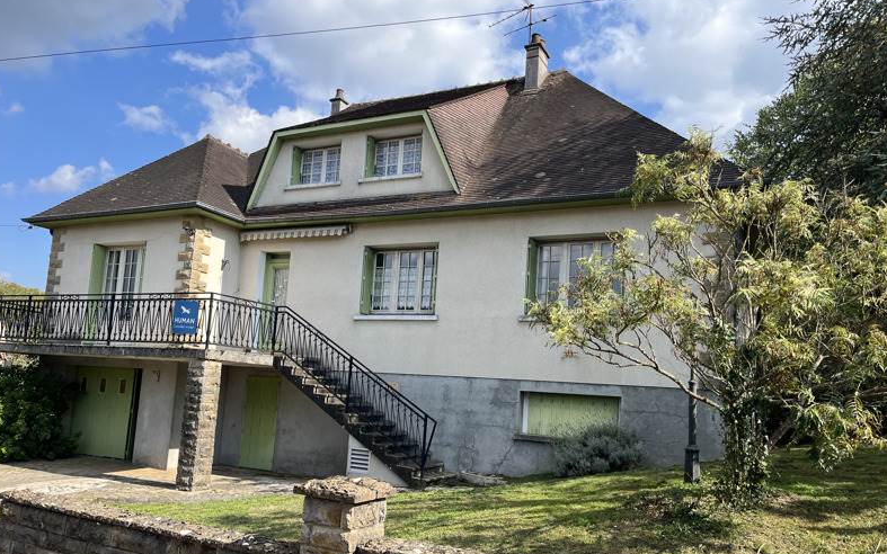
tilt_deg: +5.4
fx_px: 677
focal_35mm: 28
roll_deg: -3.4
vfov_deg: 44.4
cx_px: 440
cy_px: 323
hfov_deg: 66.5
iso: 50
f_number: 1.6
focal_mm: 5.1
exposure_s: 1/1862
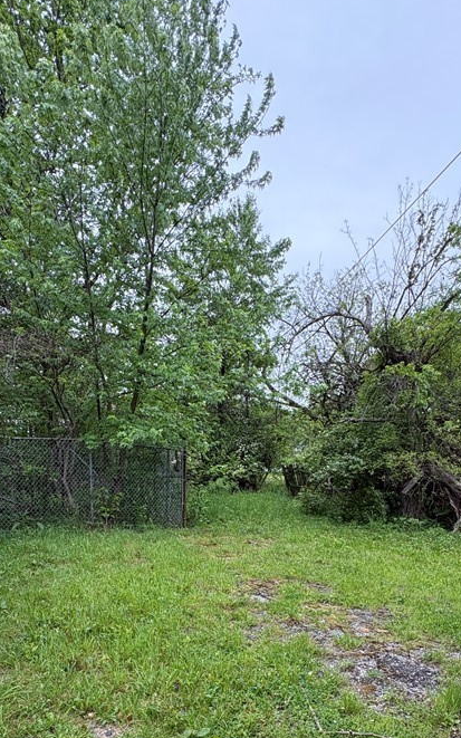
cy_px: 537
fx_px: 462
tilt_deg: -9.0
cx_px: 243
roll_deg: -2.6
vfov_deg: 72.7
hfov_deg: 53.0
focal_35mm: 23
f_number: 2.2
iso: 64
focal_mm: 2.22
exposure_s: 1/384
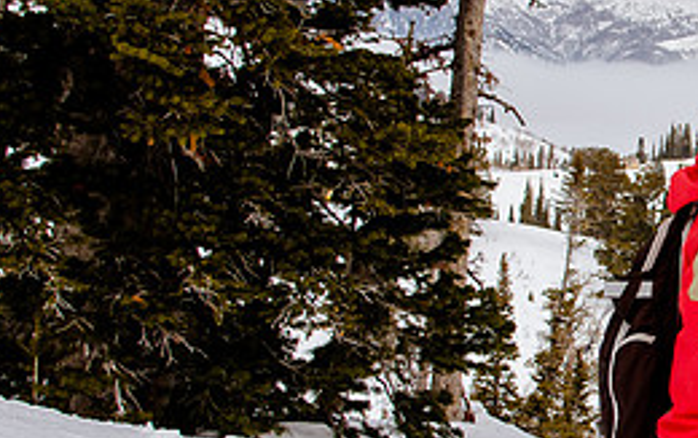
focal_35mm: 117
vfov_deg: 11.2
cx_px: 836
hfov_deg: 17.0
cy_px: 228
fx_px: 2228
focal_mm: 24
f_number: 5.6
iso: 400
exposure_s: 1/1250
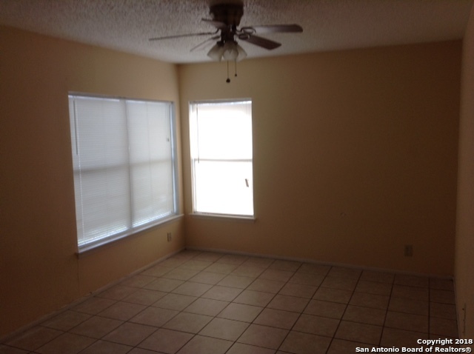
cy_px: 177
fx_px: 451
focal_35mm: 33
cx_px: 237
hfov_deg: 55.4
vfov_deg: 42.8
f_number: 2.4
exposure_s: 1/40
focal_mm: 3.3
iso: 32
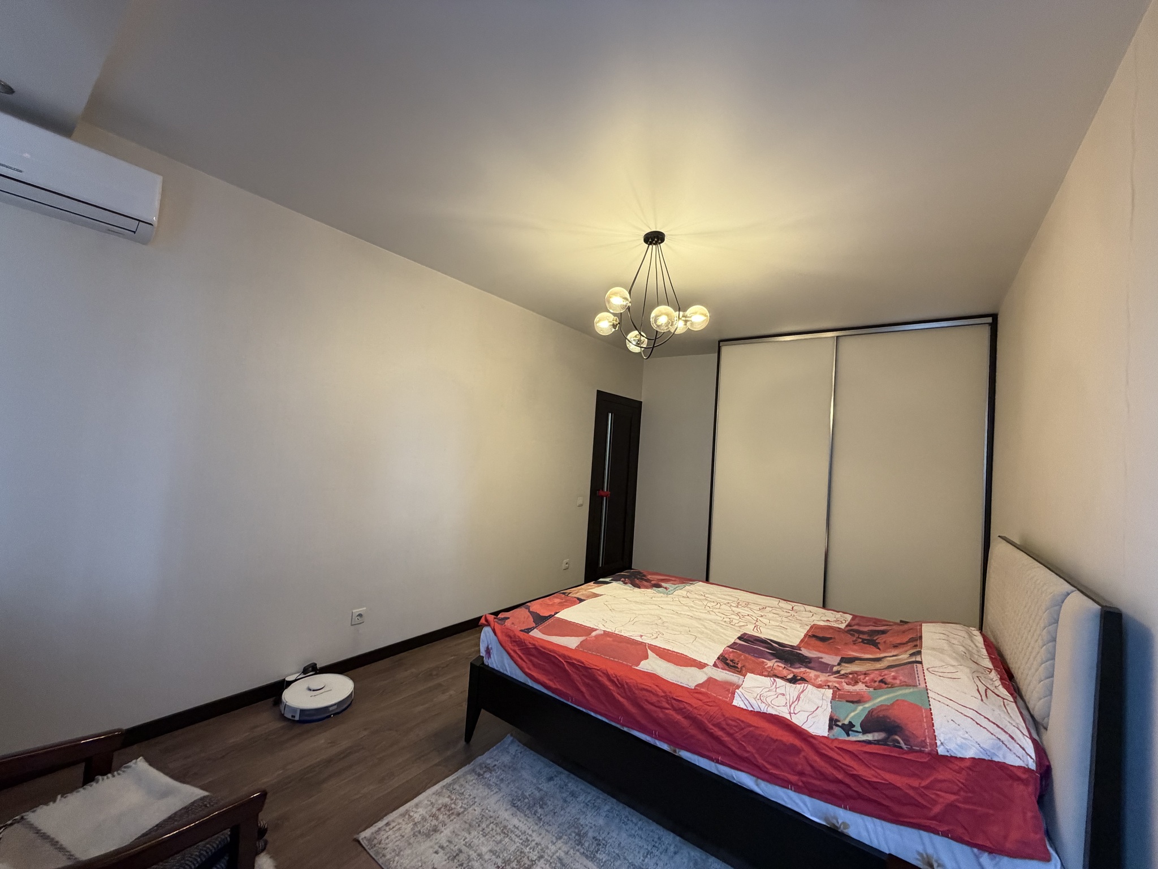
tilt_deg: +1.2
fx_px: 468
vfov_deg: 85.7
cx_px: 579
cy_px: 434
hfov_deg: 102.1
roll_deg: -4.4
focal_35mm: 14
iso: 320
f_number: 2.2
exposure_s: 1/70
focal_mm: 2.22
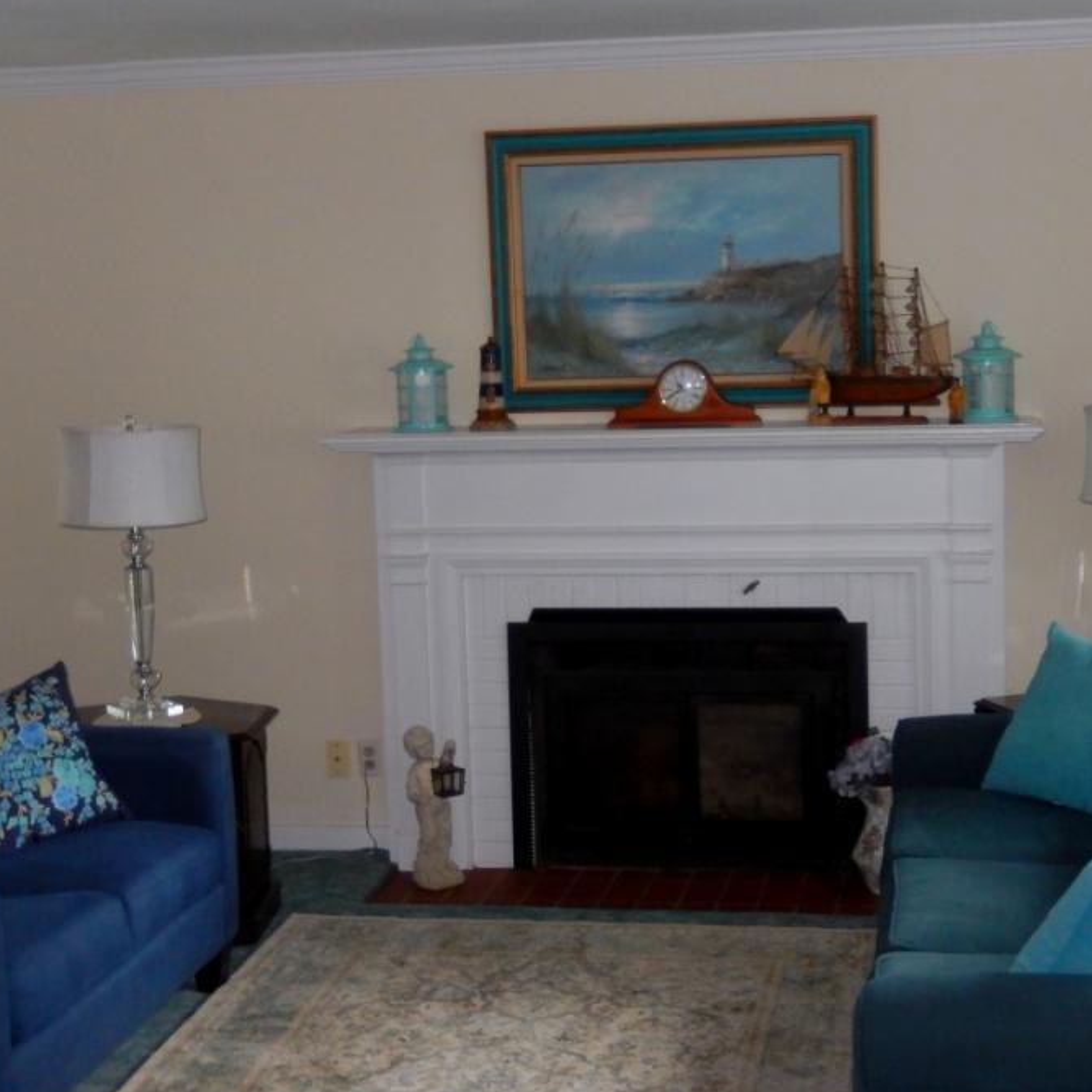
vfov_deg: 28.1
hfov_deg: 28.1
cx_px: 613
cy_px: 585
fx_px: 2177
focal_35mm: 61
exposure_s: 1/30
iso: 360
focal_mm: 8.1
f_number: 4.3
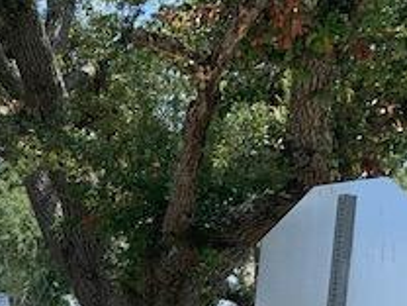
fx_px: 941
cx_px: -200
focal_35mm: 80
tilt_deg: +0.5
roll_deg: -0.1
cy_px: 404
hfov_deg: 20.8
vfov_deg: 17.3
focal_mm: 4.25
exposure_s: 1/1235
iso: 25
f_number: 1.8
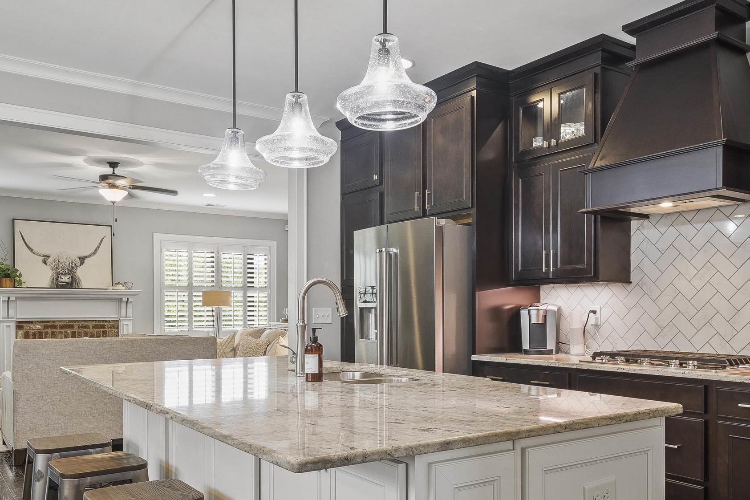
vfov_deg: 41.8
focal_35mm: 31
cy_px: 332
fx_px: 646
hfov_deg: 60.3
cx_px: 396
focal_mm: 17
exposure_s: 1/1.25
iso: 320
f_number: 10
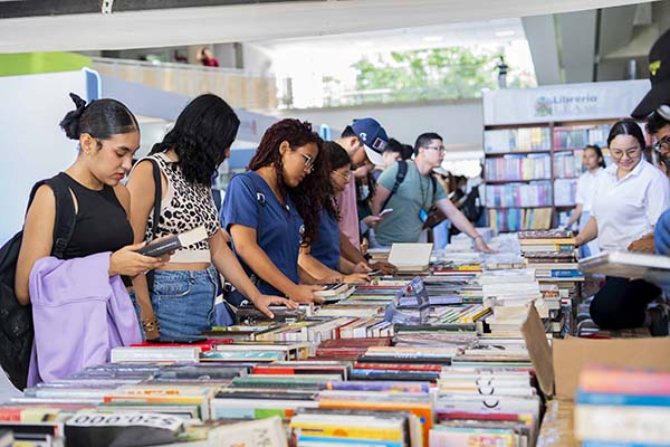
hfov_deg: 39.6
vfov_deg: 27.0
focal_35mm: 50
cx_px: 335
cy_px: 224
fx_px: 930
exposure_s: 1/125
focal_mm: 50
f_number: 2.8
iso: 500
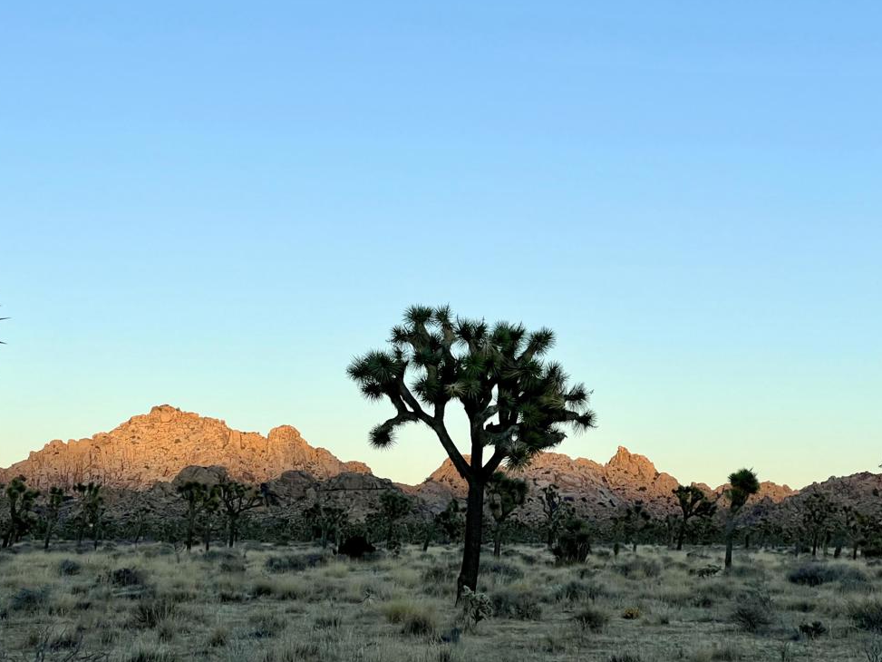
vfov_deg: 18.2
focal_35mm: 81
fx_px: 2064
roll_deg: -4.2
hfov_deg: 24.1
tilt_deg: +5.6
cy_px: 323
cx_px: 422
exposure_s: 1/335
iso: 32
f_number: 2.8
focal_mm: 9
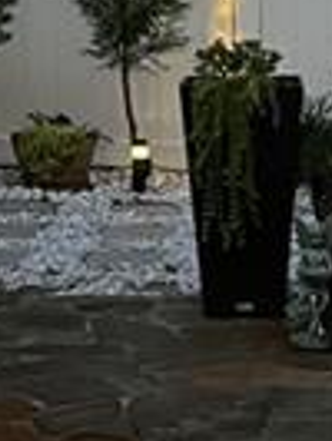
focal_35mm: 150
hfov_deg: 9.8
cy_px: 189
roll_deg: -0.2
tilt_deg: -10.6
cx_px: 405
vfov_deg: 13.1
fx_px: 1915
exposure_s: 1/29
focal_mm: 4.2
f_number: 1.6
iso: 1000
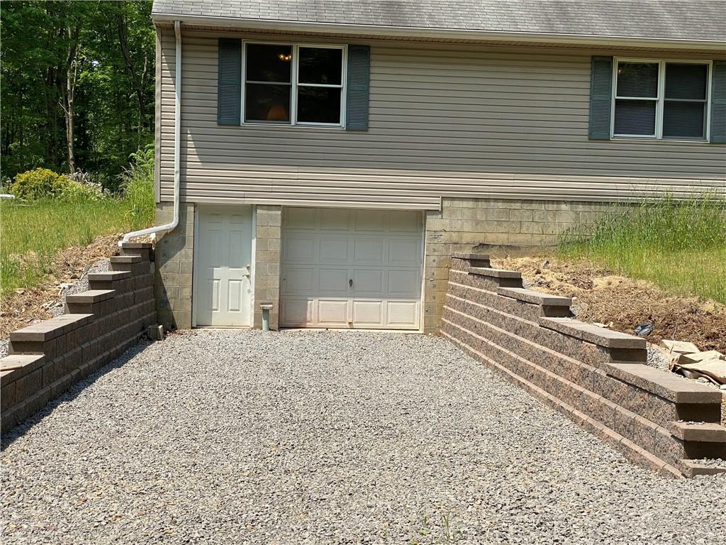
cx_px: 363
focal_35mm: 52
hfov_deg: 36.8
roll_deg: -1.0
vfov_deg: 28.0
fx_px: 1091
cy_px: 272
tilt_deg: -0.3
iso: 20
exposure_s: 1/1295
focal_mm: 6
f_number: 2
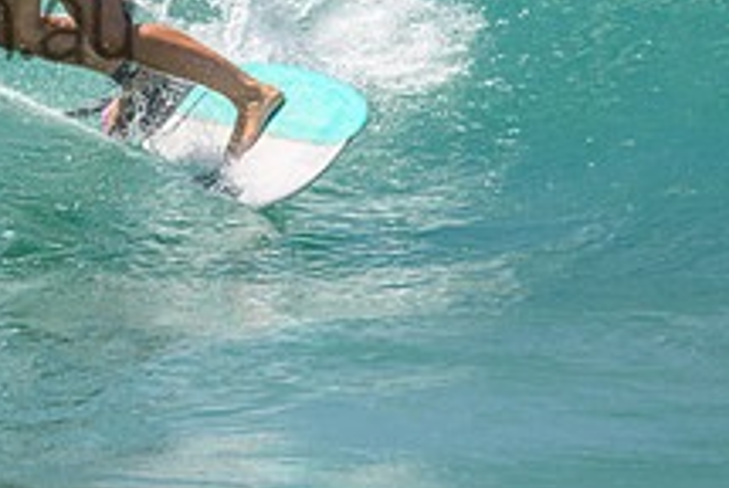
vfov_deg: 0.9
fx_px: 31836
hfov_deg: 1.3
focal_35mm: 1570
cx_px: -92
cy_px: -4
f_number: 10
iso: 360
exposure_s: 1/1600
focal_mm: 480
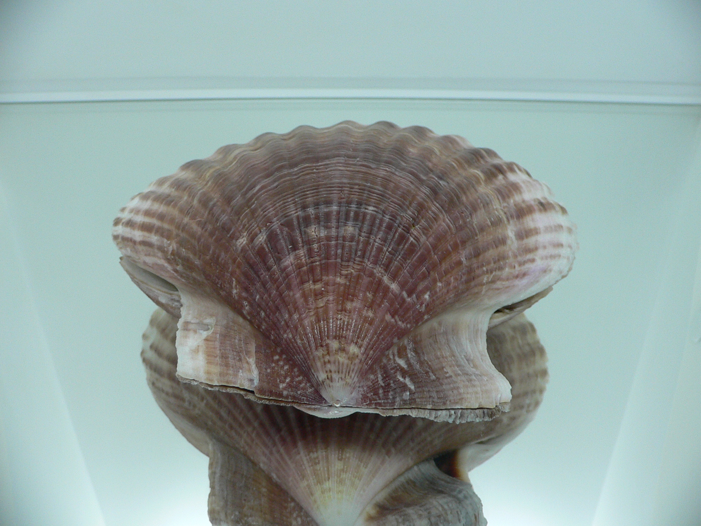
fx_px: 709
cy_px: 263
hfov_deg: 52.6
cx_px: 350
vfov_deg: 40.7
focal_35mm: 35
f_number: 2.8
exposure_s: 1/60
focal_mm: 4.6
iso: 150
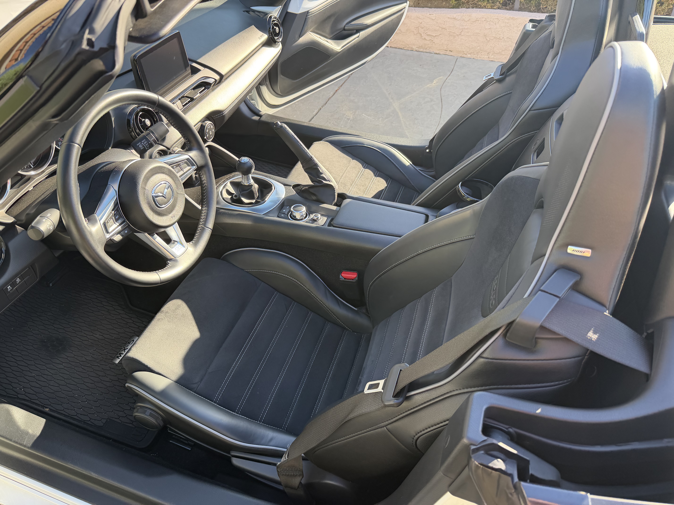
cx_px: 337
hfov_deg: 71.6
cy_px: 252
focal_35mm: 24
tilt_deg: -41.4
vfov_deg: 56.8
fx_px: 467
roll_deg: +7.2
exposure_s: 1/274
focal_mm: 6.76
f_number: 1.78
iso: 80
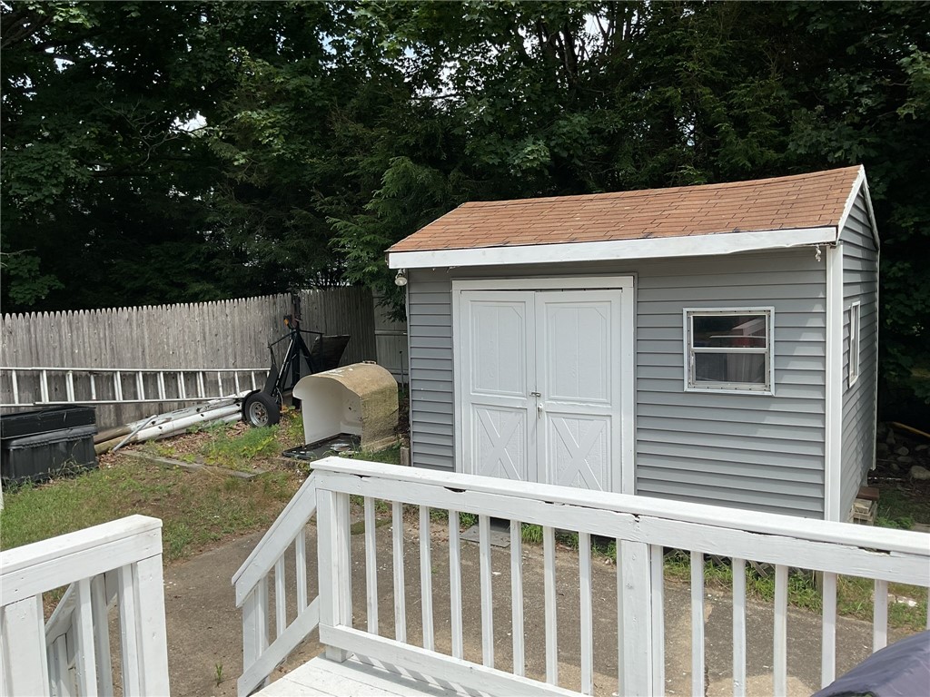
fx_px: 779
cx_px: 465
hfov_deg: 61.7
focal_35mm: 29
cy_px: 348
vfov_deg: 48.2
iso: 16
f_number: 1.8
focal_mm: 3
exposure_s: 1/1577
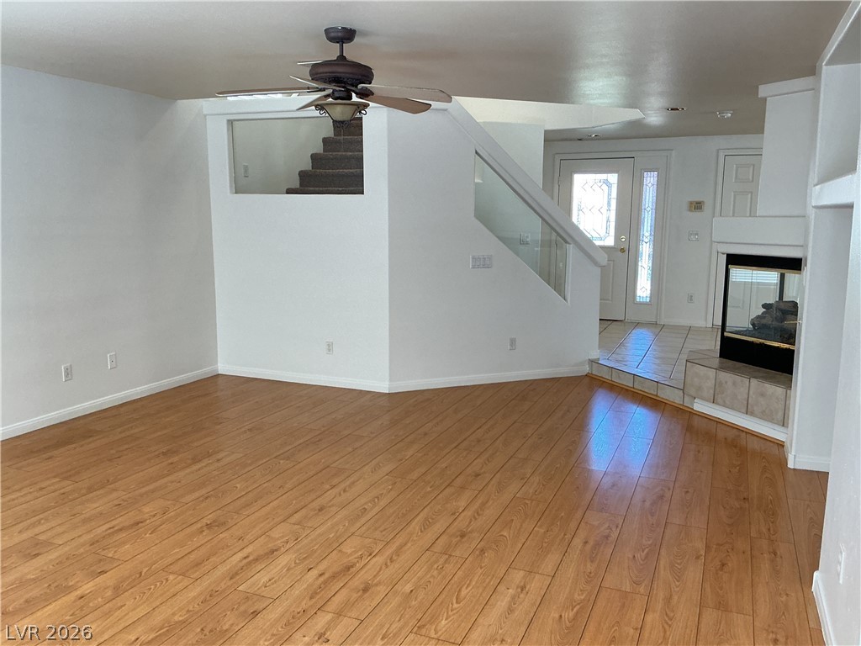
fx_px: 721
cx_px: 430
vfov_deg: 48.2
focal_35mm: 29
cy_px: 323
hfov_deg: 61.7
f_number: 1.8
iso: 160
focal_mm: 3
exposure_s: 1/60
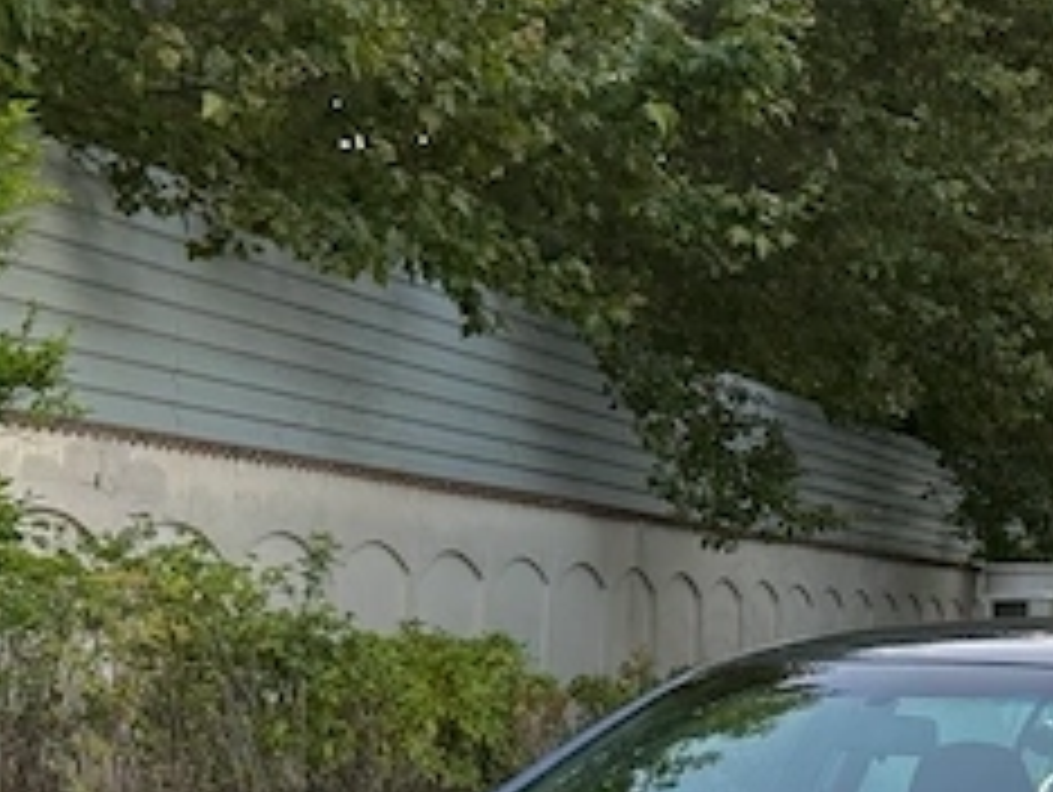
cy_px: 608
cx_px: 994
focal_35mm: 123
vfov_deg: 12.0
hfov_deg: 15.8
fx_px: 3745
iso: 64
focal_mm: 6.76
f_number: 1.78
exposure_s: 1/225
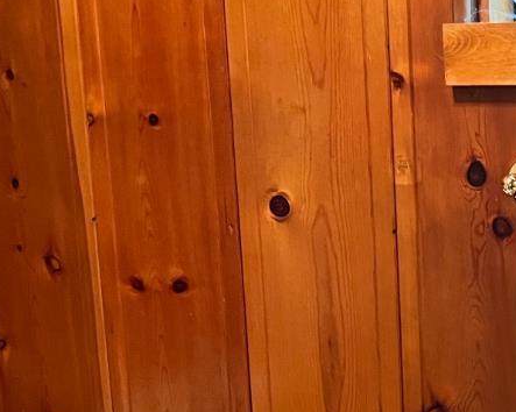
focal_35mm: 86
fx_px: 1313
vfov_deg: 17.6
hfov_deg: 21.1
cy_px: 370
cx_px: 566
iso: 400
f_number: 1.5
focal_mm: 5.7
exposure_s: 1/40
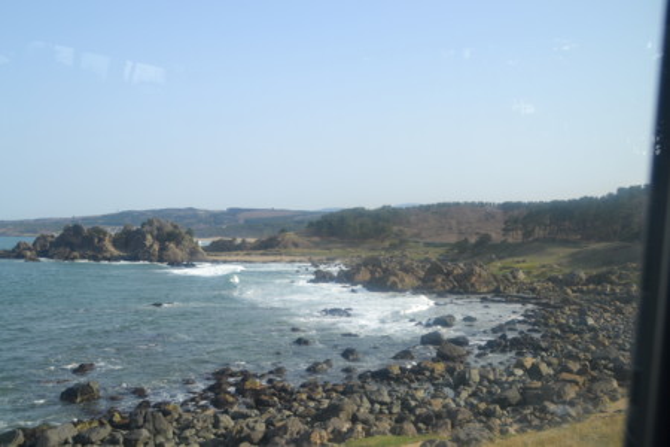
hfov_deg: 51.3
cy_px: 224
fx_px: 698
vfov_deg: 35.5
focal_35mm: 38
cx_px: 335
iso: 100
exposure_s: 1/200
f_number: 7.1
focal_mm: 25
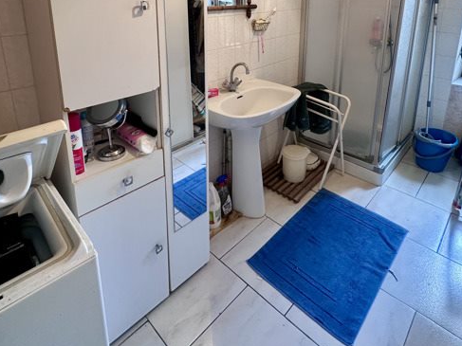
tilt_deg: -14.3
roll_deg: +0.1
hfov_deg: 73.9
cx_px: 238
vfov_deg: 54.5
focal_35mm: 23
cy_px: 65
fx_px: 307
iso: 200
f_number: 2.2
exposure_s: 1/50
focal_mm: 2.22
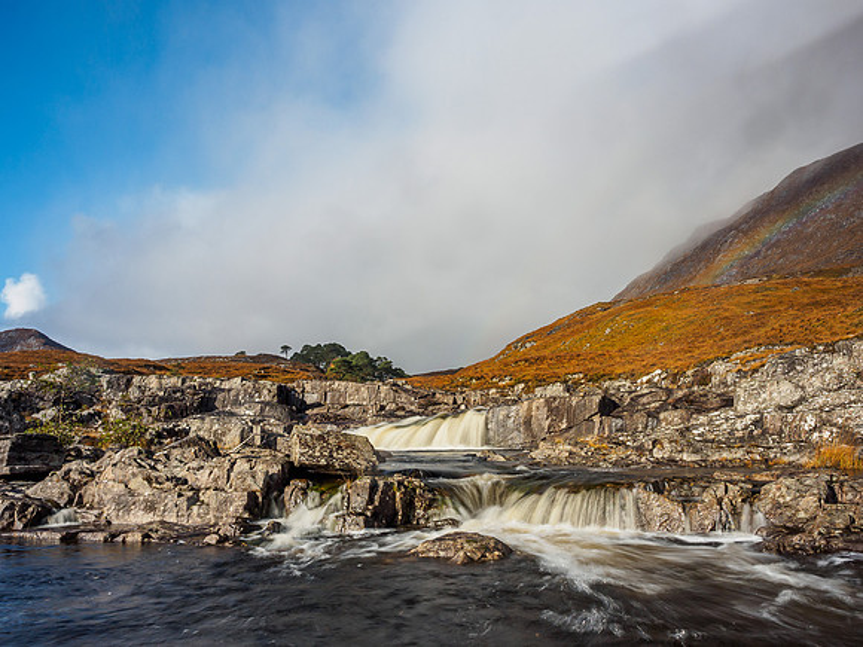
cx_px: 441
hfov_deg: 67.7
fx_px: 643
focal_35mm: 26
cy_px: 348
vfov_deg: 53.4
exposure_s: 1/2.5
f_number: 7.1
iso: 200
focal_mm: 12
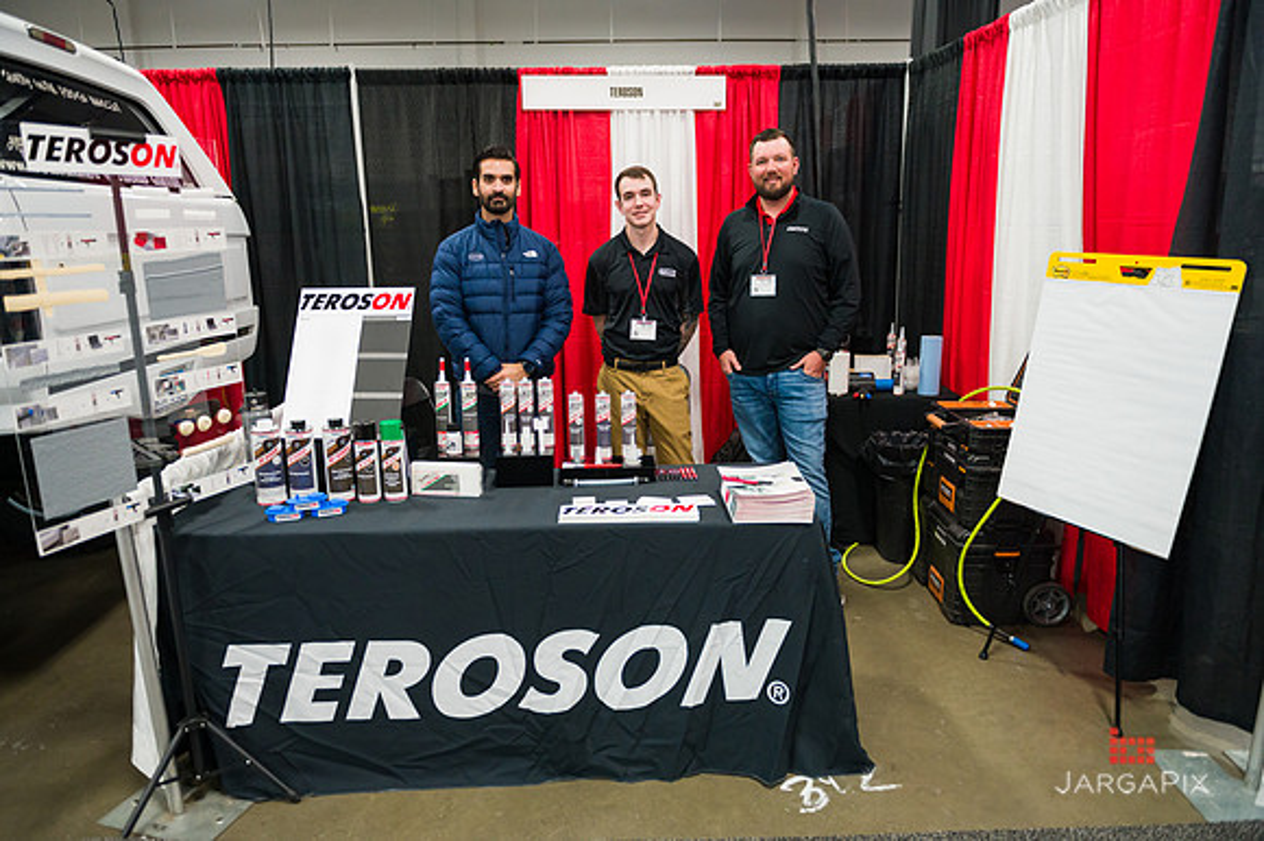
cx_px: 632
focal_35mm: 24
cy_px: 420
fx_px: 842
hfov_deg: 73.8
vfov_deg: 53.1
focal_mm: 24
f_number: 3.2
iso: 3200
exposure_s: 1/320
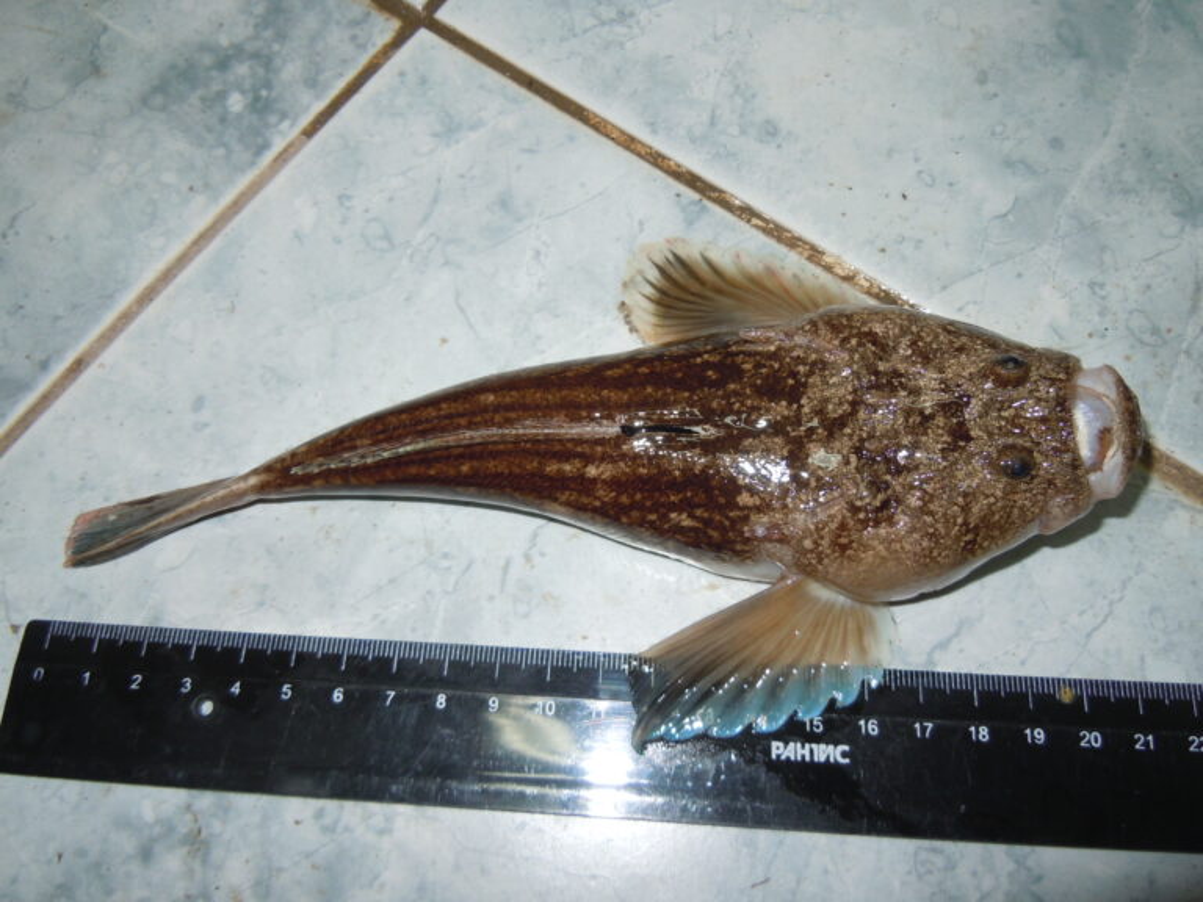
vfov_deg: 46.8
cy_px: 451
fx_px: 1043
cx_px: 602
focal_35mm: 30
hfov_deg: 60.0
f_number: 3.5
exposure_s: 1/30
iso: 100
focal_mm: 5.4
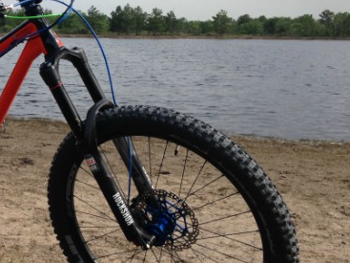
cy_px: 71
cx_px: 69
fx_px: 677
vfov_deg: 21.8
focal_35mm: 67
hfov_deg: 28.4
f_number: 2.4
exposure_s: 1/951
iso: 50
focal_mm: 4.12
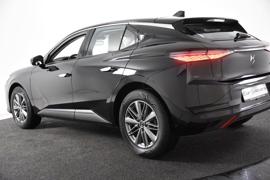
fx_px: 315
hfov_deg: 46.4
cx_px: 135
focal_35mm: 42
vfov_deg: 31.9
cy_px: 90
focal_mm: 28
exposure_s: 1/60
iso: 1600
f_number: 4
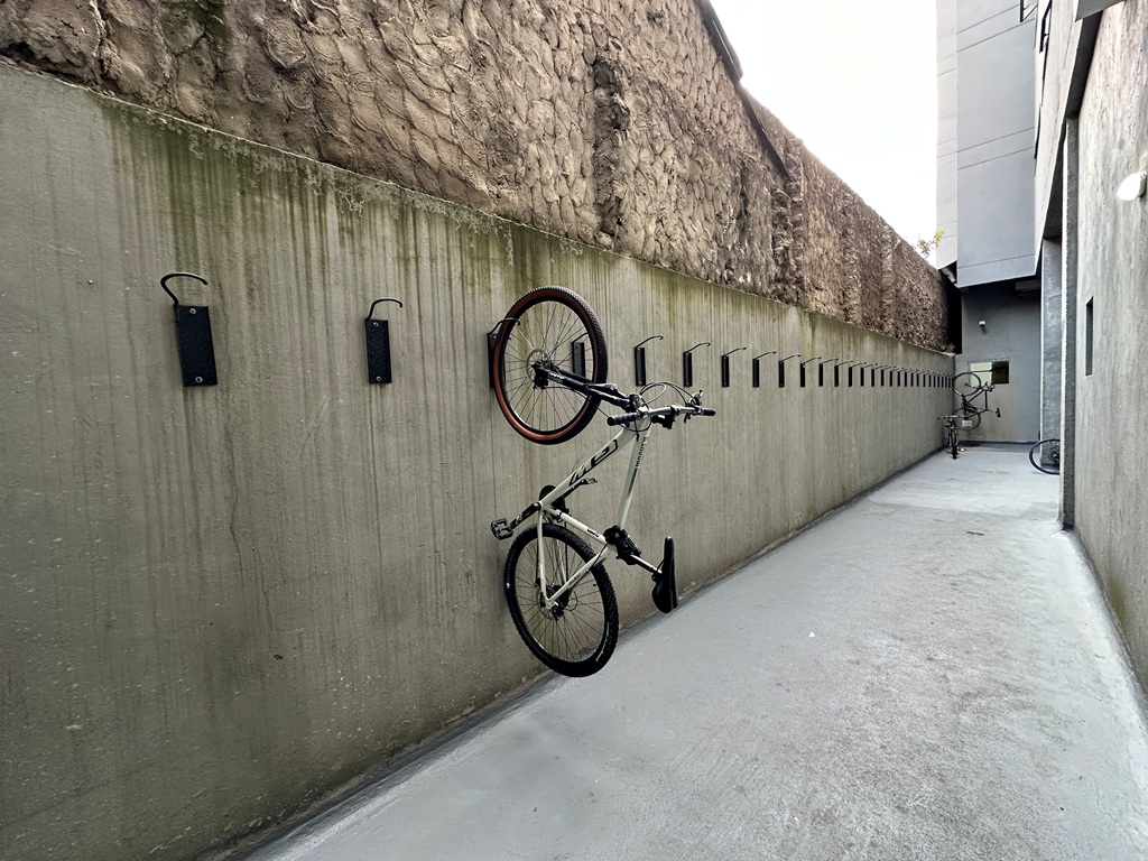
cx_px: 574
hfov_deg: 102.1
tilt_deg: -3.3
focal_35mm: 14
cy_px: 430
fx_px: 464
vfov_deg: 85.7
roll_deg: +2.0
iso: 200
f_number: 2.2
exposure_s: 1/120
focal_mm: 2.22
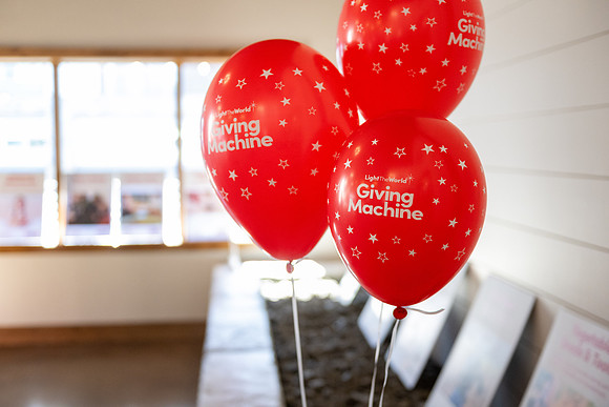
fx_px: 711
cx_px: 304
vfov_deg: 31.9
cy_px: 204
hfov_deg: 46.4
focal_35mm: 42
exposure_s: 1/250
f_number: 2.8
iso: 2000
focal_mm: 42
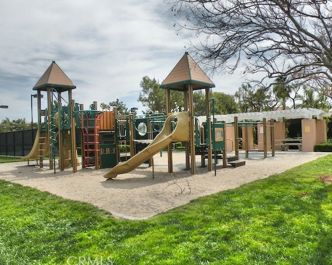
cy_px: 133
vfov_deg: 49.9
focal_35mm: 29
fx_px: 285
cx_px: 160
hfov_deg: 60.5
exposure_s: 1/310
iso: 64
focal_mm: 4.7
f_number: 7.1
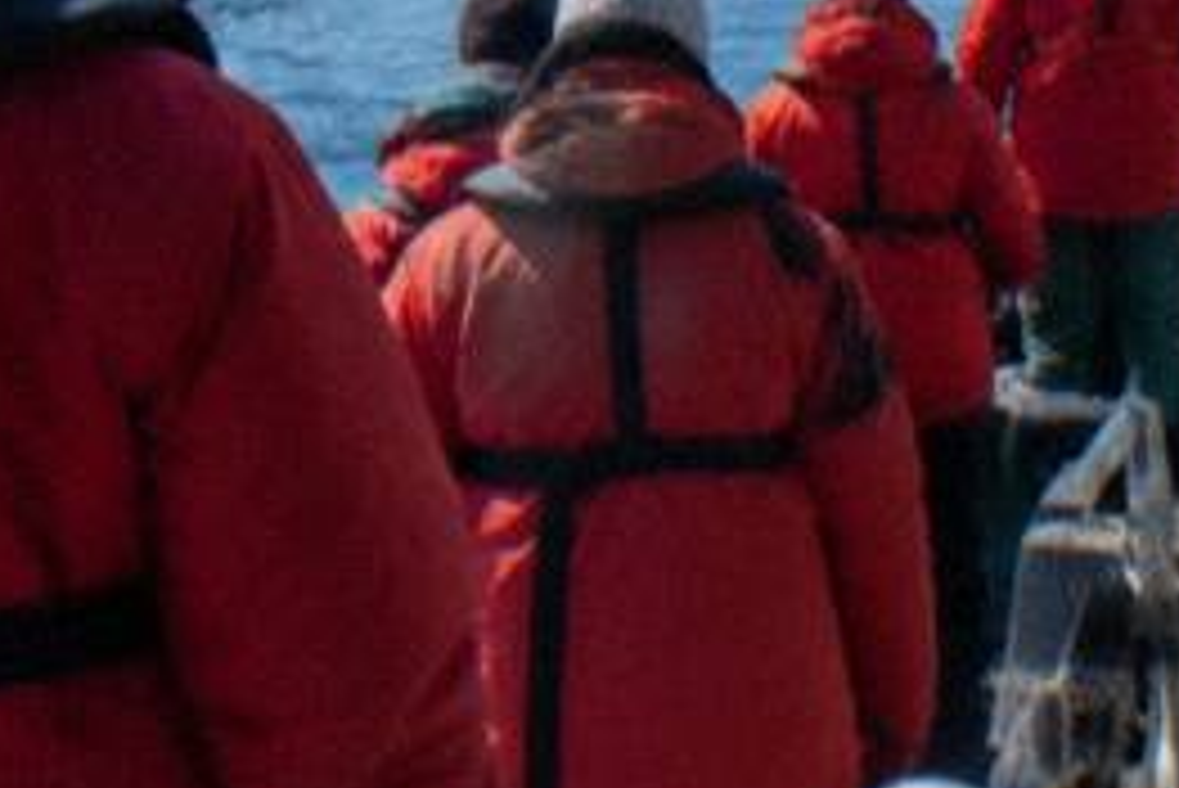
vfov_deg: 7.4
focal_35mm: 187
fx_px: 6127
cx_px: 1040
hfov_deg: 10.9
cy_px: 342
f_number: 5.6
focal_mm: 49
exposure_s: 1/800
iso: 320
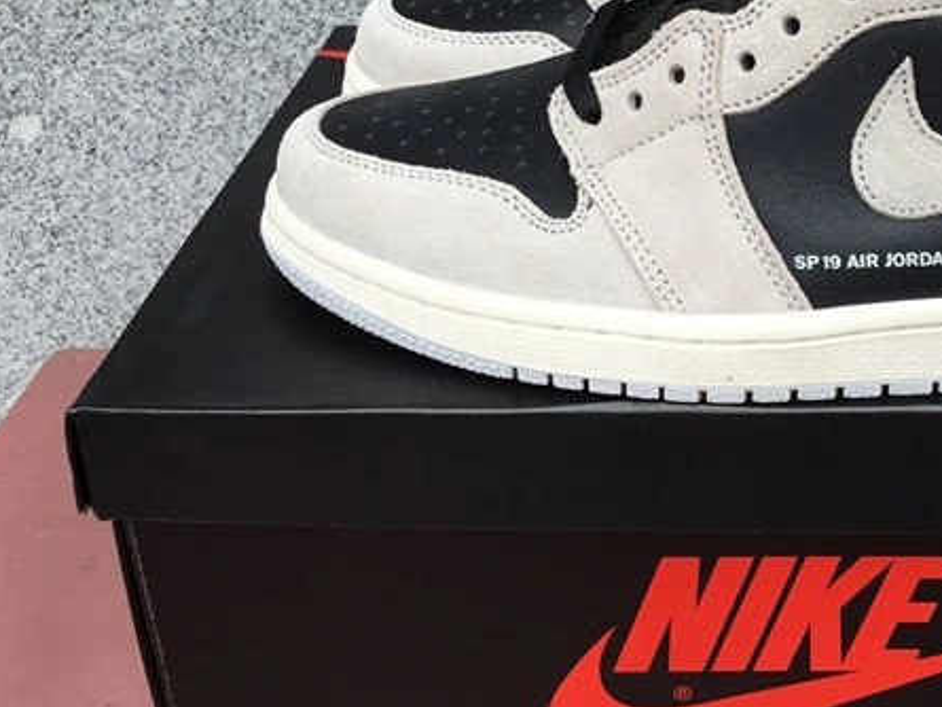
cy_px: 165
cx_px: 777
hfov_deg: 33.7
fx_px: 1497
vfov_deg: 26.2
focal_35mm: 55
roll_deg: -0.4
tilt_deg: -25.1
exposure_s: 1/125
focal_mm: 3.3
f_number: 2.4
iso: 25
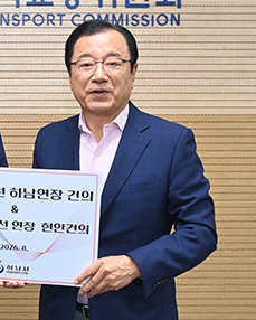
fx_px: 577
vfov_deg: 30.9
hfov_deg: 23.7
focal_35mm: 61
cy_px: 132
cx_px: -13
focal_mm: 31
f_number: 4
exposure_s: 1/60
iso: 800
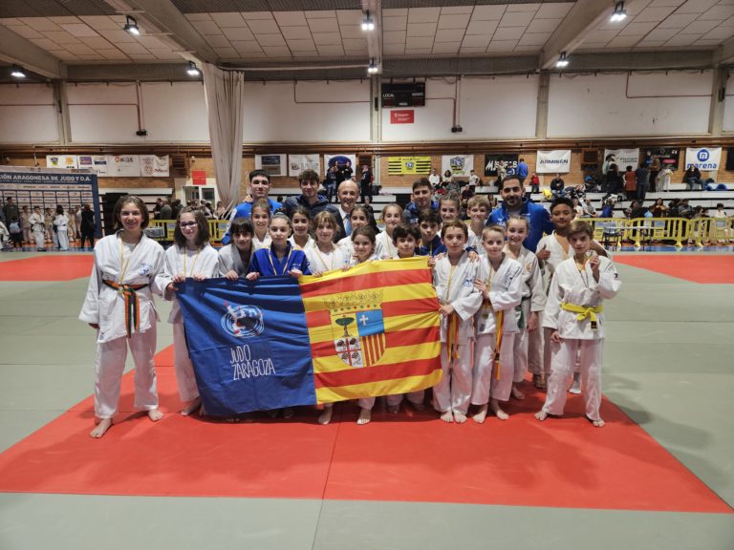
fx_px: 488
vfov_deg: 58.9
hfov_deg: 73.9
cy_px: 275
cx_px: 367
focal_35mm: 23
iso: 200
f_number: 1.8
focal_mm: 5.4
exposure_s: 1/180
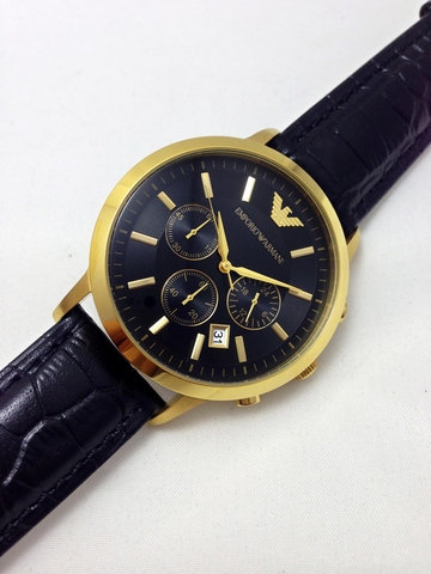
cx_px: 216
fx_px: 548
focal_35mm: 33
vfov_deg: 55.4
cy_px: 287
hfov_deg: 42.9
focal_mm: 4.12
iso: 50
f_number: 2.4
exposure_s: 1/132
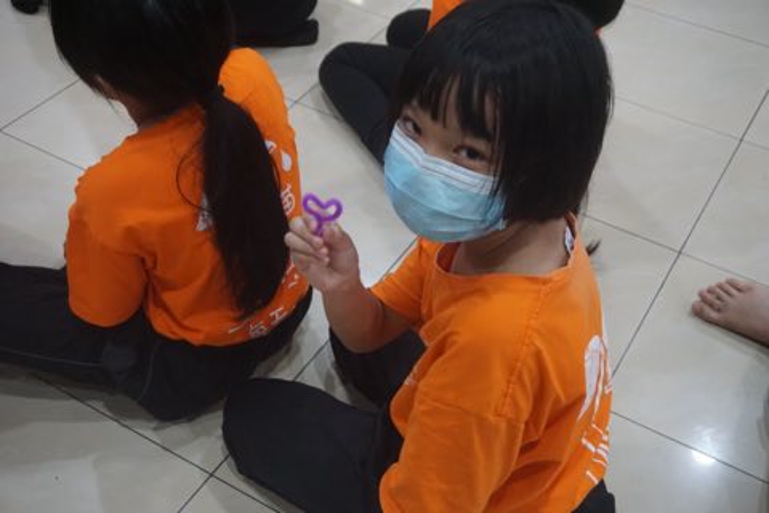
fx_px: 961
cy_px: 256
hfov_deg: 43.6
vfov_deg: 29.9
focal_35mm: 45
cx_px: 384
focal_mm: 30
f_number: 5
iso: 3200
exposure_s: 1/160
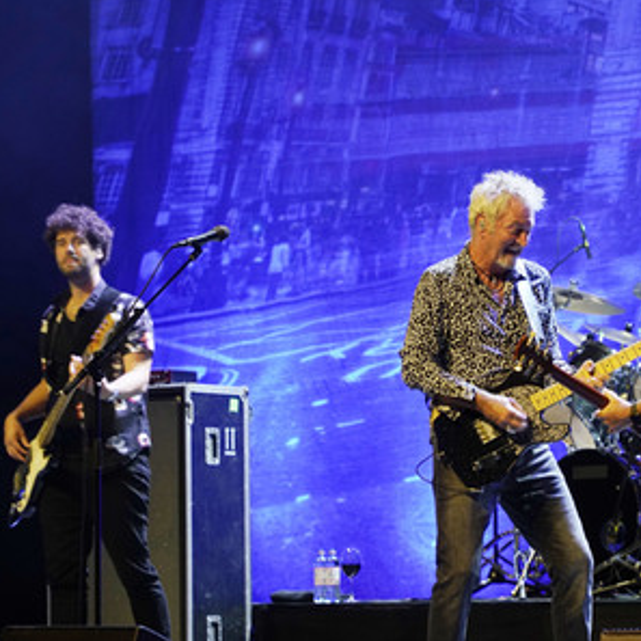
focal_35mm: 164
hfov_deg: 10.6
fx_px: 3436
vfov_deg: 10.7
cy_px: 319
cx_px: 433
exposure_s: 1/60
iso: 1600
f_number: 5.6
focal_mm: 127
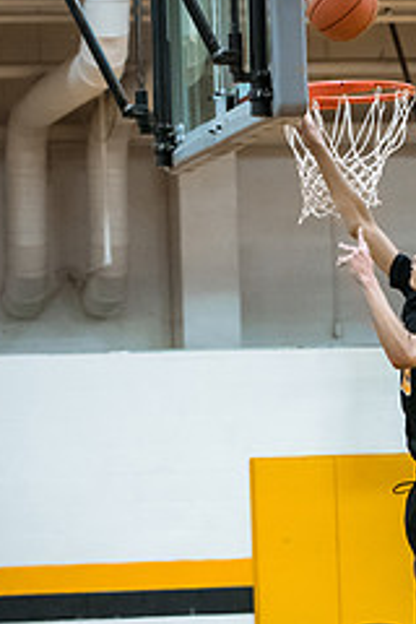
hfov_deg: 7.0
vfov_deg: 10.4
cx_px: 372
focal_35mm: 197
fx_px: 3414
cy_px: 502
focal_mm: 70
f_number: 2.8
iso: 3200
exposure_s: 1/400
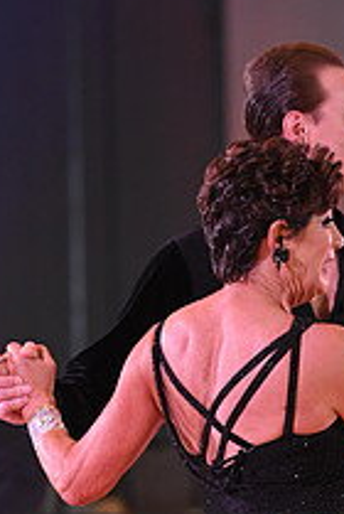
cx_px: 345
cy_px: 595
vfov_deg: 3.7
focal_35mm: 554
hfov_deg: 2.5
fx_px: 7914
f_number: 5
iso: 1600
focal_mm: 200
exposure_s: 1/250
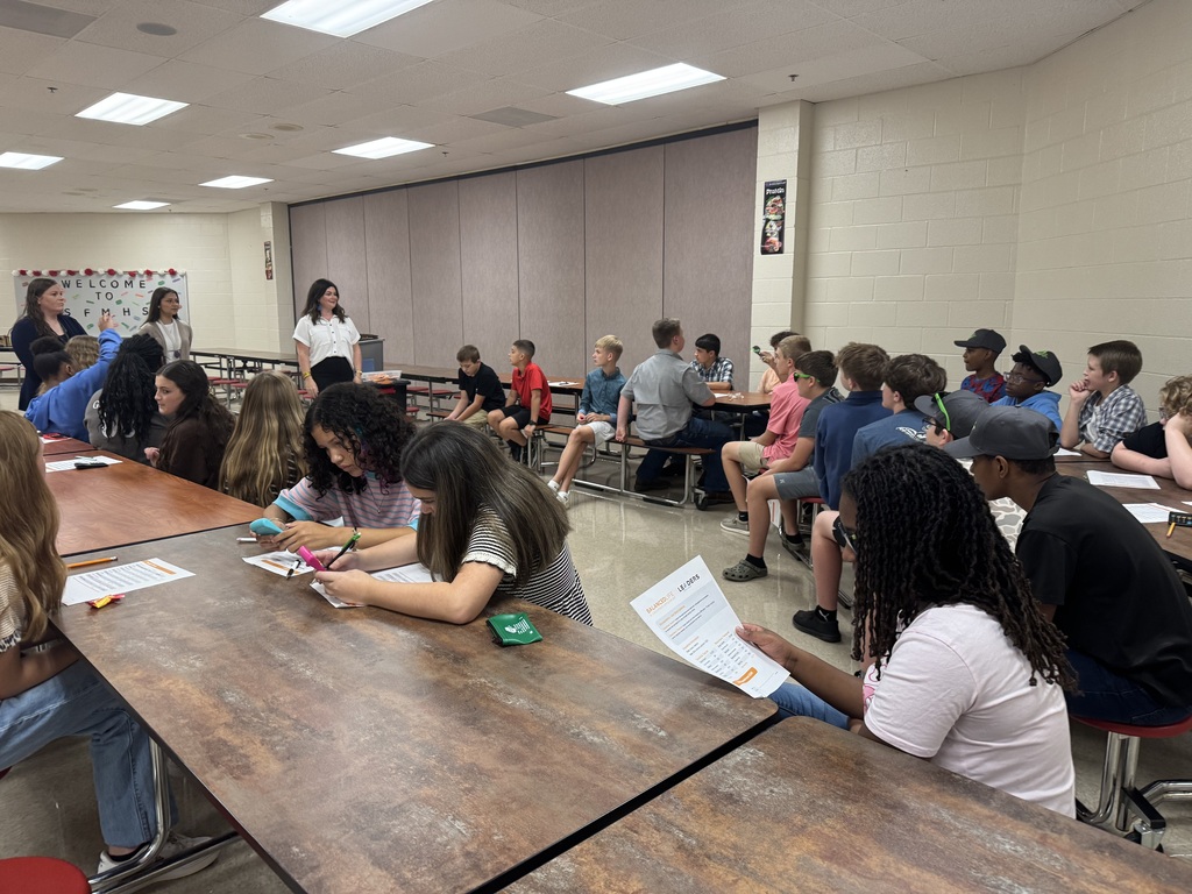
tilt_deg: -7.9
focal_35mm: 24
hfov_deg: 71.6
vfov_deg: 56.8
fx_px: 826
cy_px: 447
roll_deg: +0.0
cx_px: 596
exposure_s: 1/67
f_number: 1.78
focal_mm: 6.76
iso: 200
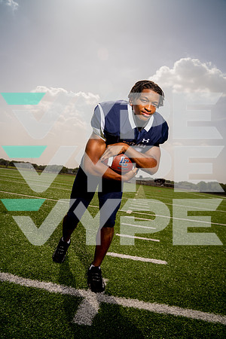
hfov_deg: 53.1
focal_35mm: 24
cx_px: 113
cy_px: 170
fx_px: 226
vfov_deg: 73.7
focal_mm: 24
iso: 100
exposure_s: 1/800
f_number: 4.5
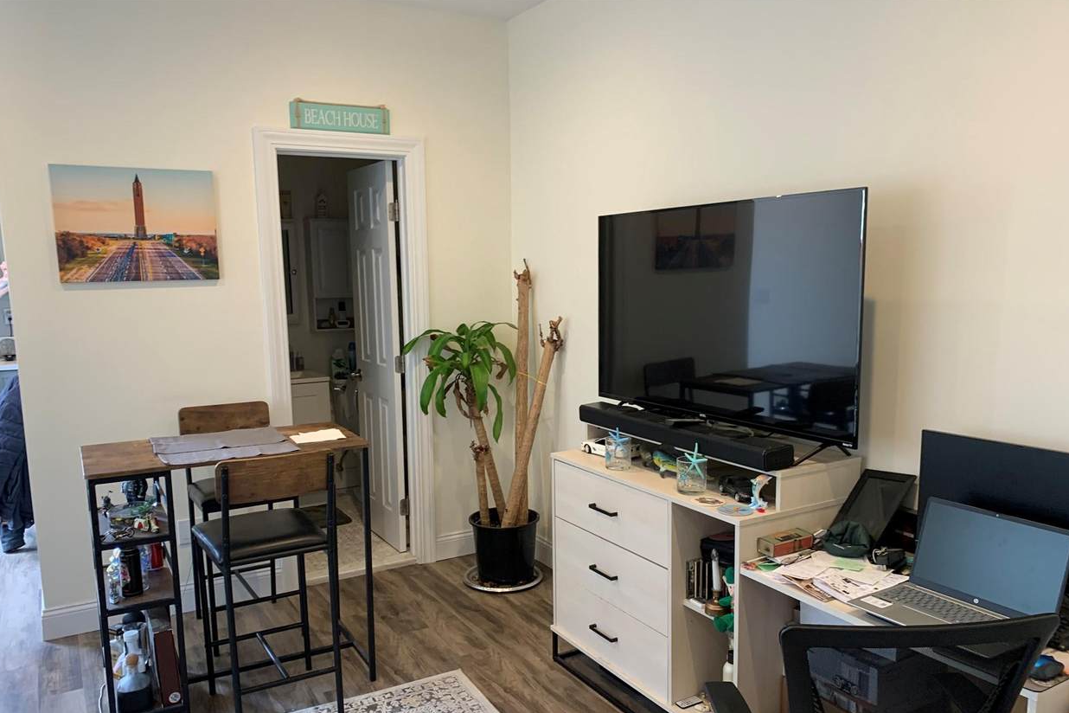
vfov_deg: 46.3
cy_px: 410
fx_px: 831
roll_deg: +0.0
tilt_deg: -11.5
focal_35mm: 28
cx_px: 526
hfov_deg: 65.5
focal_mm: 4.25
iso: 100
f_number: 1.8
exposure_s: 1/60
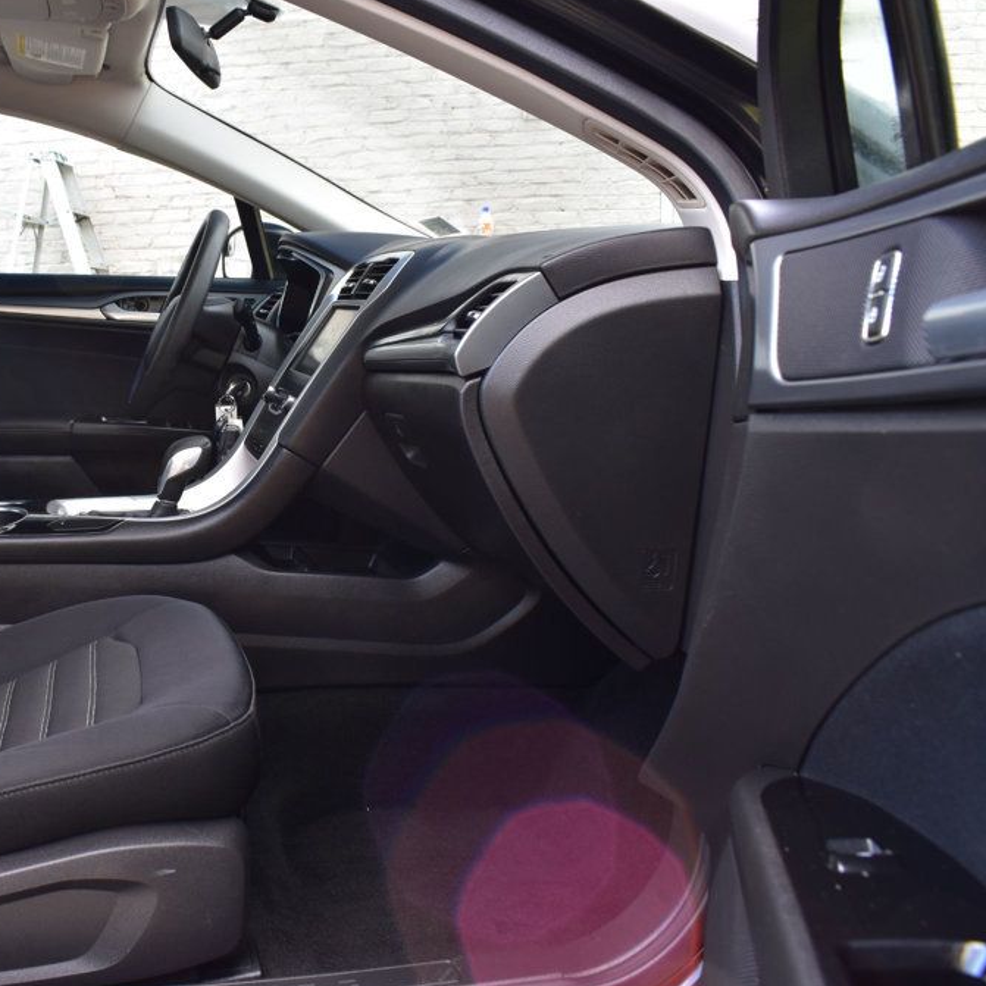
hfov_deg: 45.8
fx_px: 1128
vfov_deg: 47.2
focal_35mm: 35
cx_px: 260
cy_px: 491
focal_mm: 18
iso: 400
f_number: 8
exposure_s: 1/80
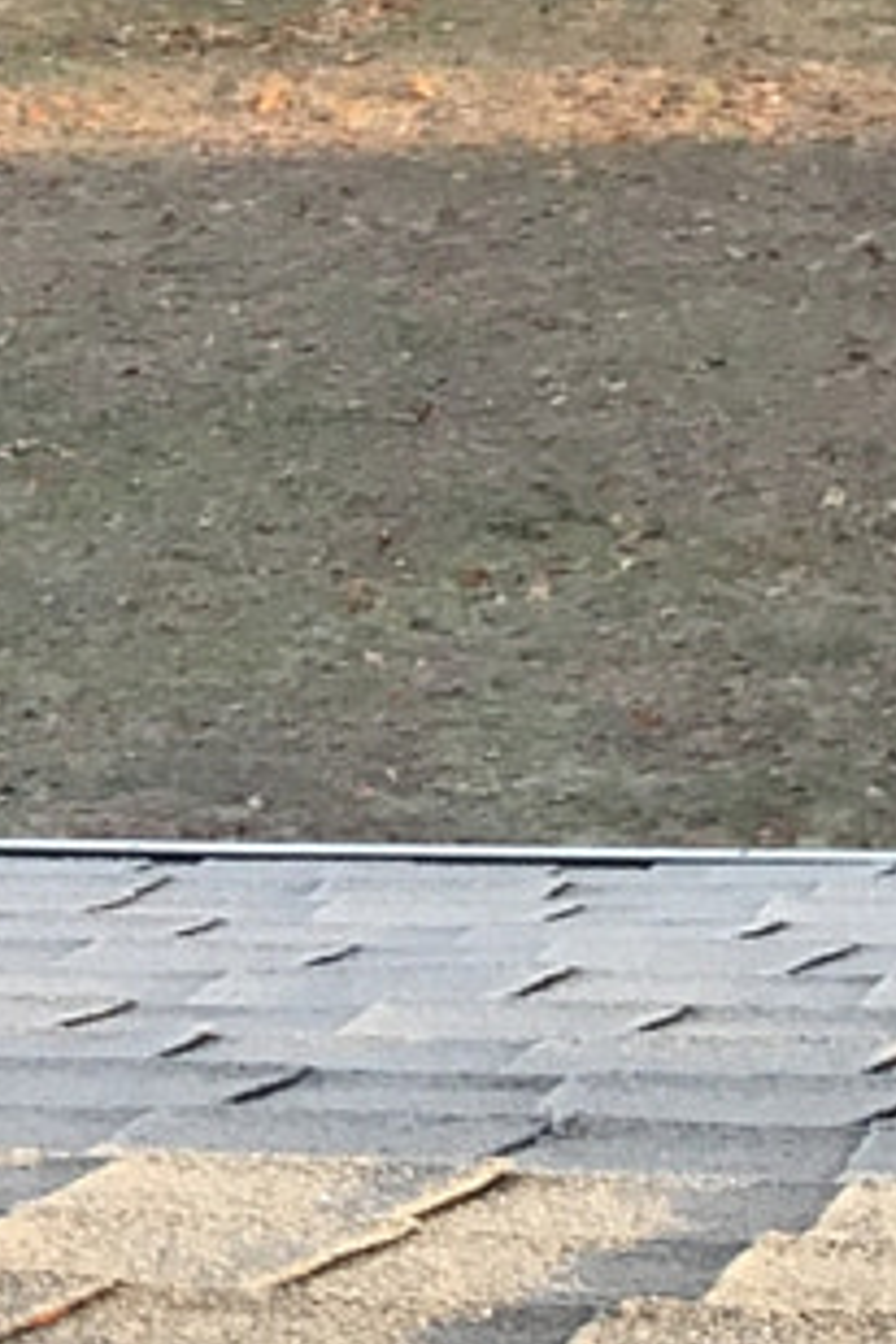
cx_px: -1427
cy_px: -222
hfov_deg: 8.0
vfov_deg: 12.9
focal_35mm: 156
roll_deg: +10.4
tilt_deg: -9.6
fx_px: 5824
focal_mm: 4.15
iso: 25
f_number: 2.2
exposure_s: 1/40
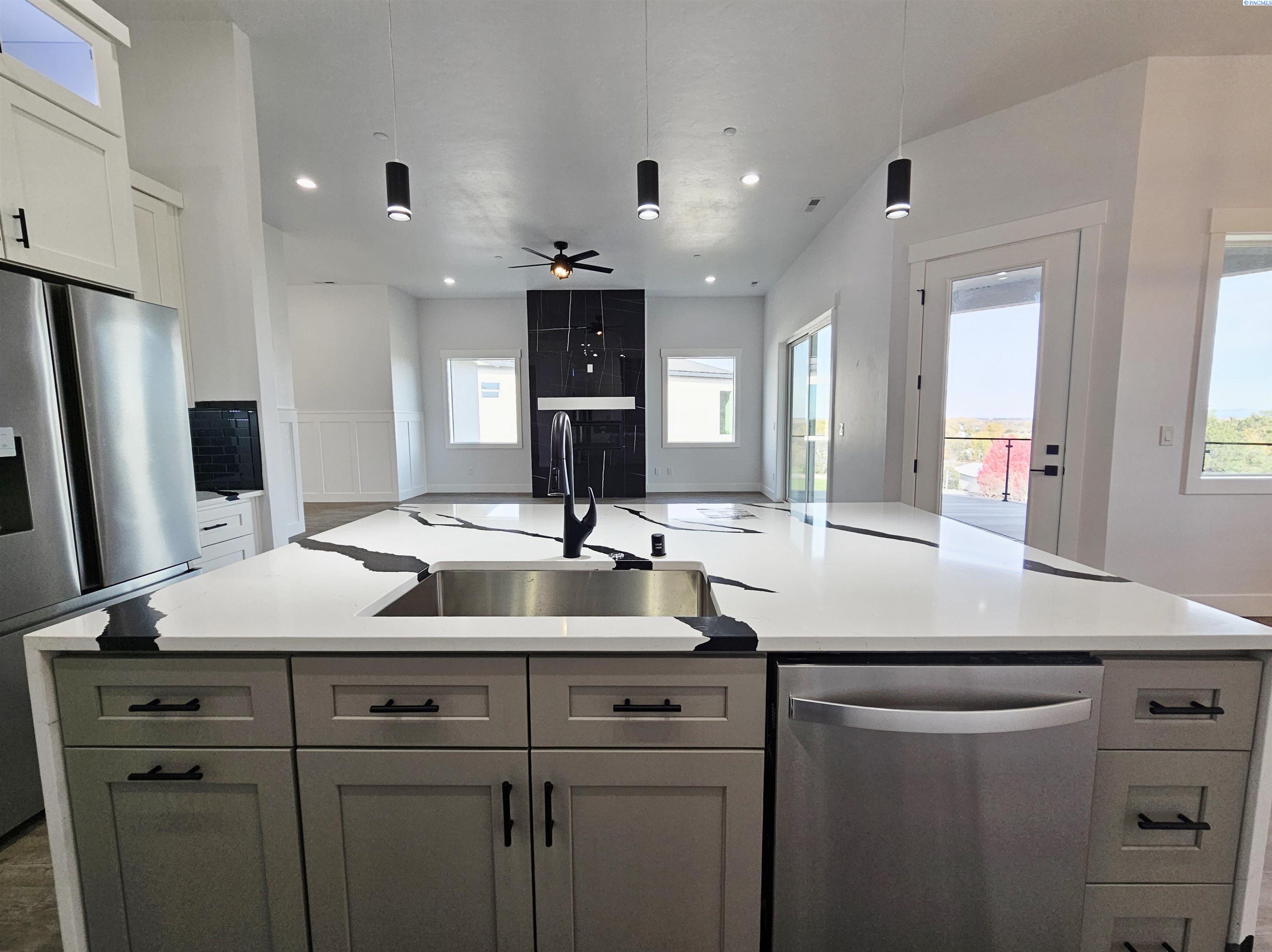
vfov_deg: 89.9
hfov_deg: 106.2
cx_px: 636
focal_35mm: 13
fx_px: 477
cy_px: 476
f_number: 2.2
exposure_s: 1/120
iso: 64
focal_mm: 2.2
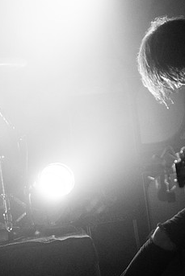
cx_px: 192
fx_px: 585
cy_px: 149
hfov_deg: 17.5
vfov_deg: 26.6
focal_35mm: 76
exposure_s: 1/640
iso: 1000
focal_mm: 30
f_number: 1.8
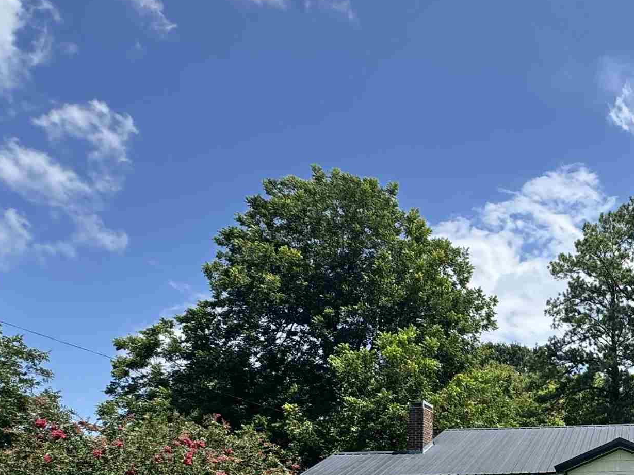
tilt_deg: +5.8
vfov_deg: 37.2
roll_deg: +1.4
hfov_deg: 44.9
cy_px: 454
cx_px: 630
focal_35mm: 35
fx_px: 641
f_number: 2.2
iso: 40
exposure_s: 1/910
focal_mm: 2.22
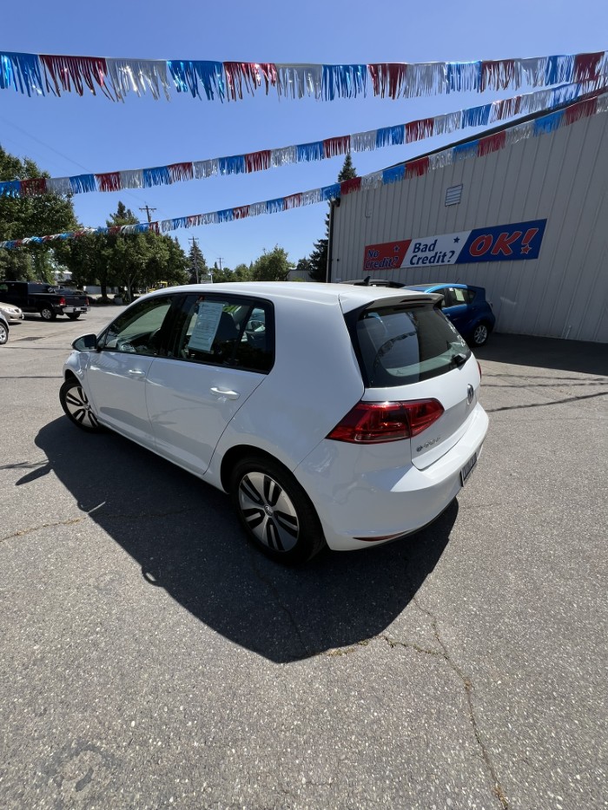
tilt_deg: -17.6
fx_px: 304
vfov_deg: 106.2
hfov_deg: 89.9
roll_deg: -2.0
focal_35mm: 13
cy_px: 405
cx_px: 304
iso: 32
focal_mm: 1.57
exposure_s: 1/1233
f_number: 1.8
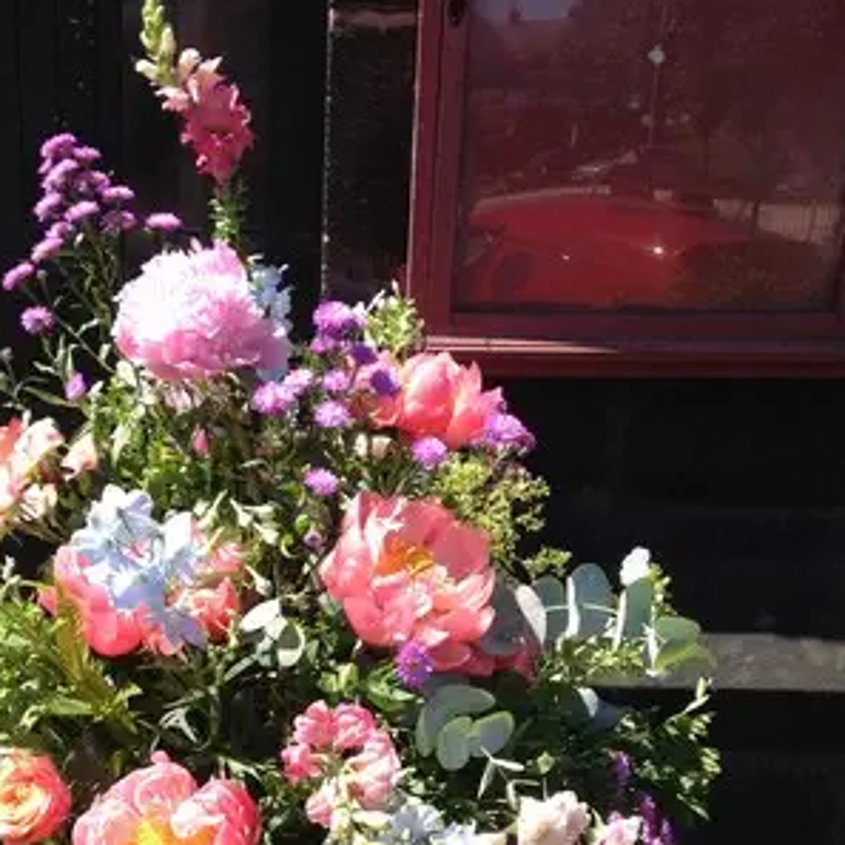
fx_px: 1602
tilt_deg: -21.7
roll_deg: -1.8
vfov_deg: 28.2
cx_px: 256
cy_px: 787
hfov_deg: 29.3
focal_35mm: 58
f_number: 2.4
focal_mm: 4.28
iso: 50
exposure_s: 1/681
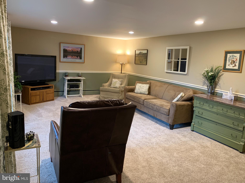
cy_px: 92
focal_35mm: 26
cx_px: 122
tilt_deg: -10.3
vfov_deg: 53.1
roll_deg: -3.3
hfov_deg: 67.3
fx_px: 184
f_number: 1.8
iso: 250
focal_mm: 4.25
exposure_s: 1/40
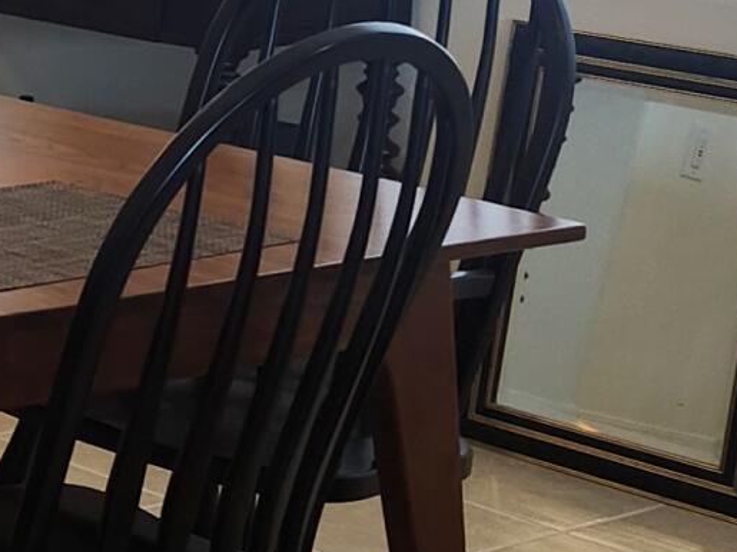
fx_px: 2852
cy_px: -19
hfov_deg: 12.4
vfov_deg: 10.9
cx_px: -873
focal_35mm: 134
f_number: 1.8
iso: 100
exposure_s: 1/120
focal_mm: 5.54
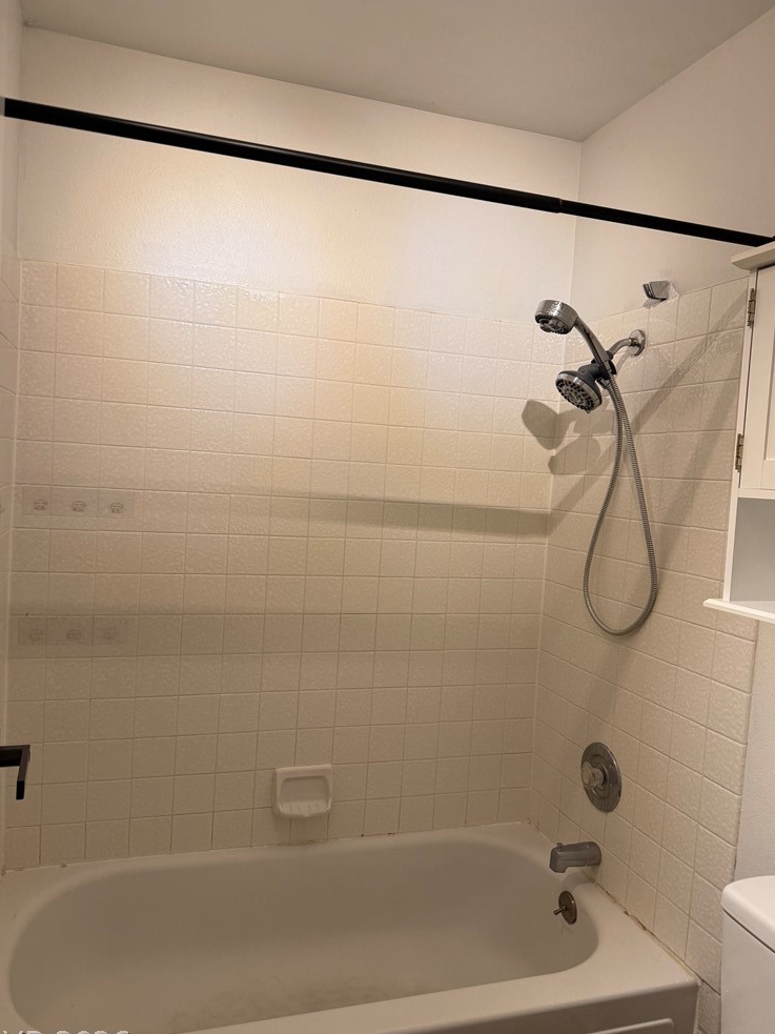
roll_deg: -5.1
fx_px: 746
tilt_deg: -0.8
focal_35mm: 25
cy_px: 528
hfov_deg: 54.9
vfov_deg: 69.4
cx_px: 383
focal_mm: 6.76
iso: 125
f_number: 1.78
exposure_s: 1/121
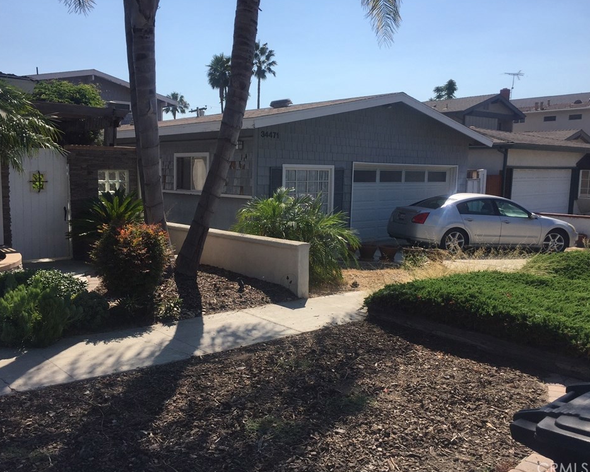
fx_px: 541
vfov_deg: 47.1
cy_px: 235
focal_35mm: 31
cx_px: 285
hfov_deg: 57.2
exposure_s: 1/2475
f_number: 2.2
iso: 32
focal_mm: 4.15
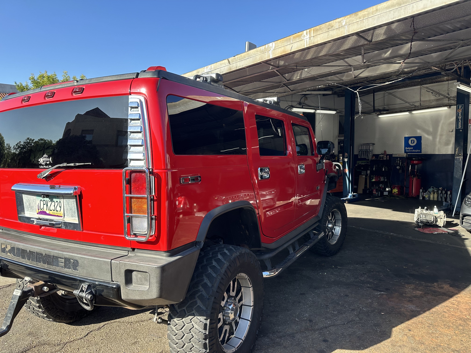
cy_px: 176
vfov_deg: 56.8
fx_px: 327
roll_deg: +1.0
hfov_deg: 71.6
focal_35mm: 24
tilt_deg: -4.5
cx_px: 236
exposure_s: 1/962
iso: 80
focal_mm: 6.86
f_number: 1.78
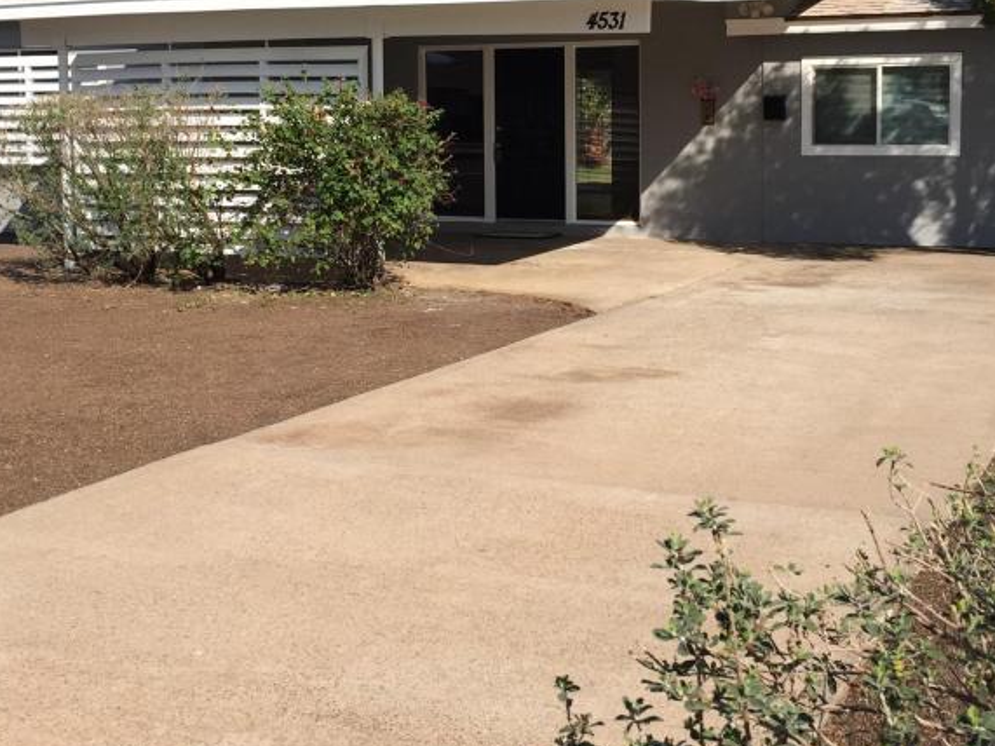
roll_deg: +0.1
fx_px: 1494
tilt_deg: -4.2
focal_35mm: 52
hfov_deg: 36.8
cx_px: 511
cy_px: 241
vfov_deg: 27.8
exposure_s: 1/2198
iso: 32
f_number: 2.2
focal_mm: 4.15
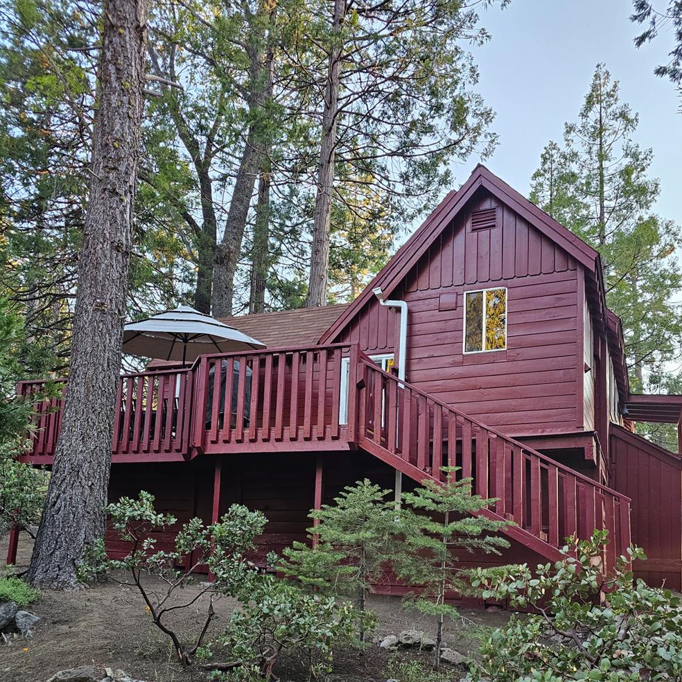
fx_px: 691
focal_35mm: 31
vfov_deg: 51.0
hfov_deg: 52.5
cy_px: 482
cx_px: 357
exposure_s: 1/170
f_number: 1.7
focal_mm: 6.3
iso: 250
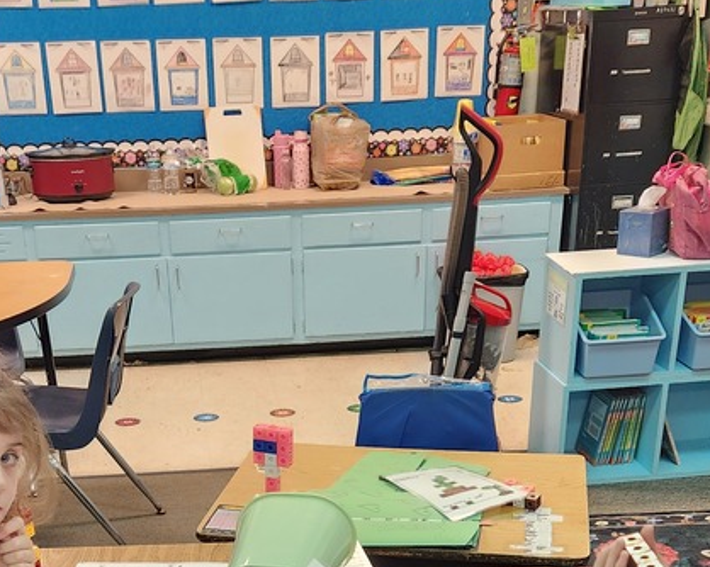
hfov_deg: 34.1
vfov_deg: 25.4
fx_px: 1155
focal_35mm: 55
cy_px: 638
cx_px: 307
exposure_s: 1/120
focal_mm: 5.4
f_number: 1.8
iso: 500
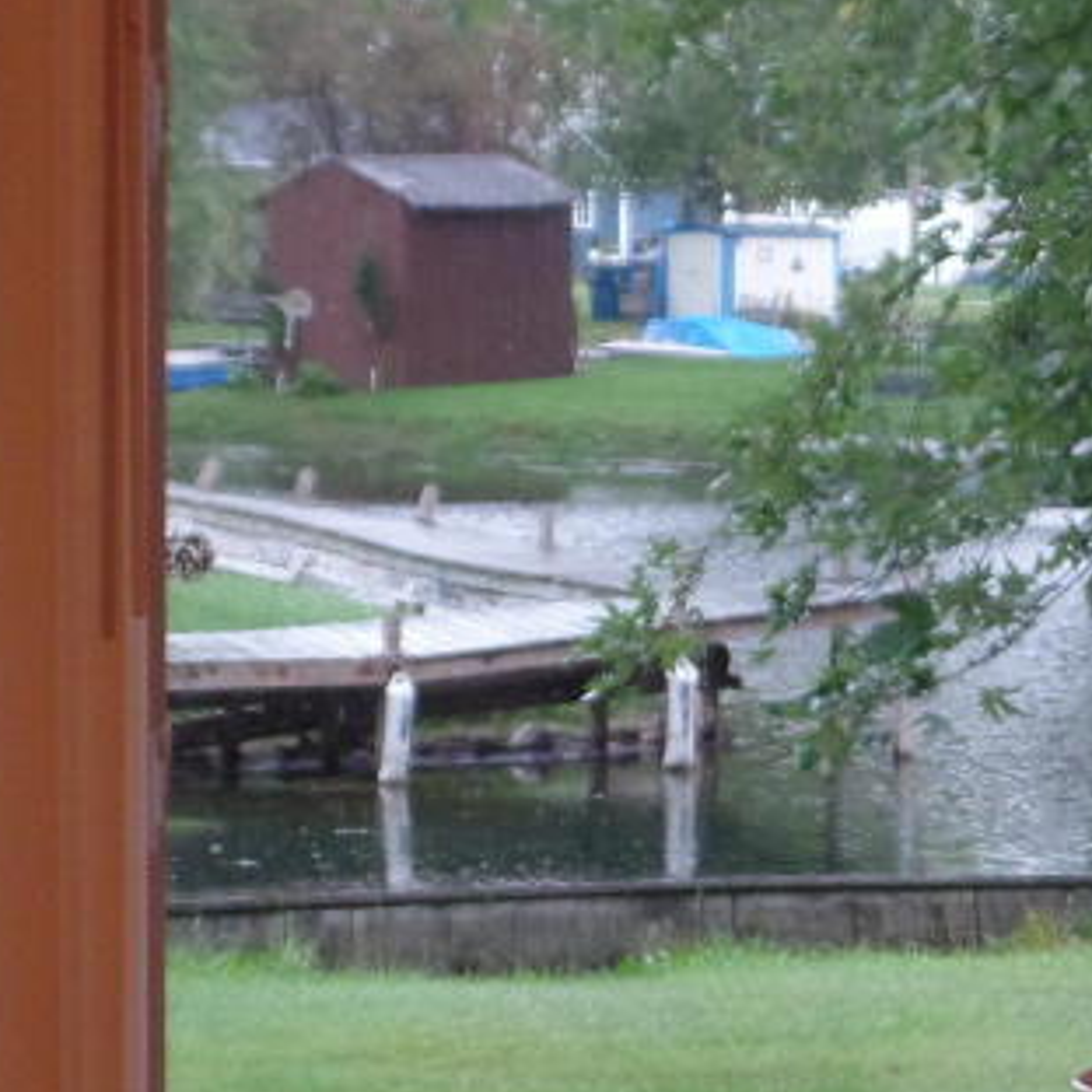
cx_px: 1068
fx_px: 5389
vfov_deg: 11.5
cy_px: 798
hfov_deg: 11.5
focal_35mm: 151
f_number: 3.4
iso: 320
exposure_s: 1/30
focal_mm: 9.2
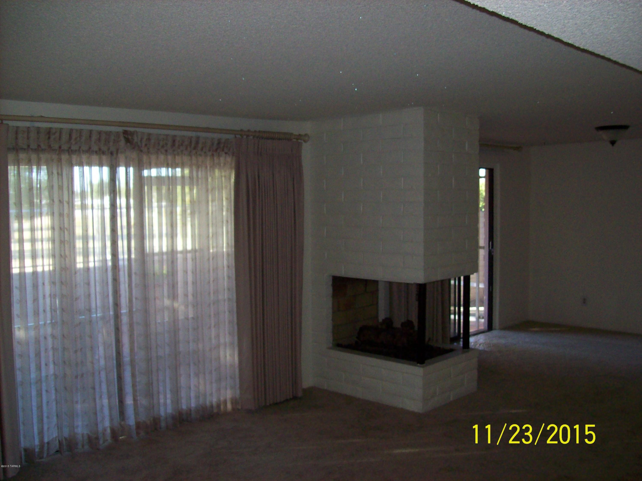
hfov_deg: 51.4
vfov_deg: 39.6
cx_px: 321
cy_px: 240
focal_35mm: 36
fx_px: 667
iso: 200
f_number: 2.7
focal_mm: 6
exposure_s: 1/64
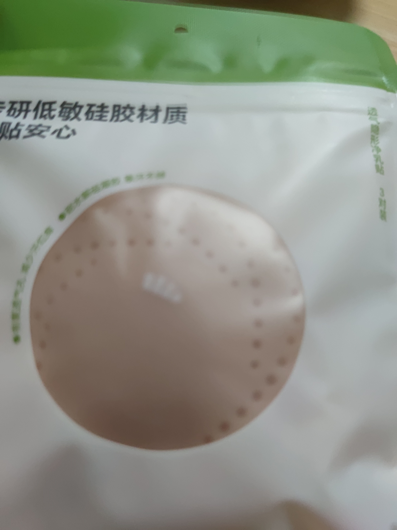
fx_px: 367
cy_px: 265
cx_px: 198
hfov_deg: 56.8
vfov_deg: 71.6
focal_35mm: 24
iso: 707
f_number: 1.69
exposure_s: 1/50
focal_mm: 6.72
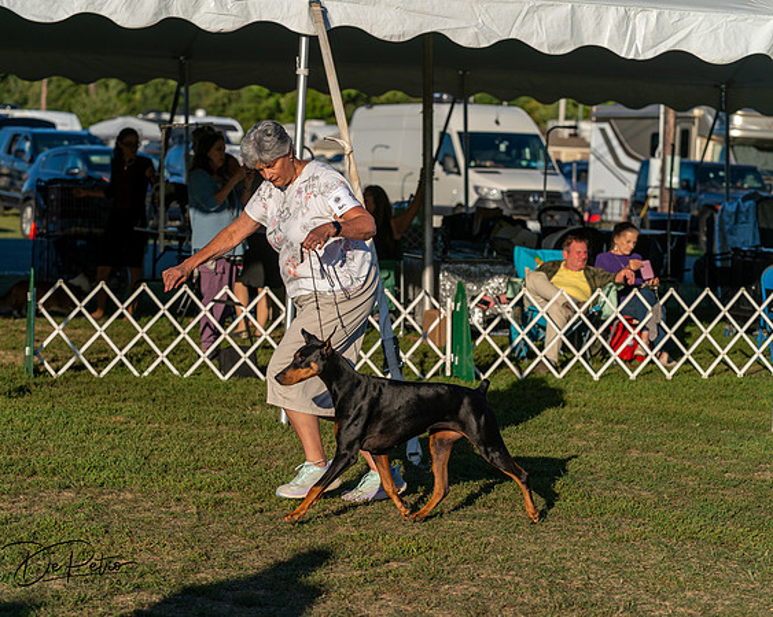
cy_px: 308
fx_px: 2653
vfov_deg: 13.3
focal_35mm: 116
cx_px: 386
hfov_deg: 16.6
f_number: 4.5
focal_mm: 103
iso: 125
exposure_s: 1/1250
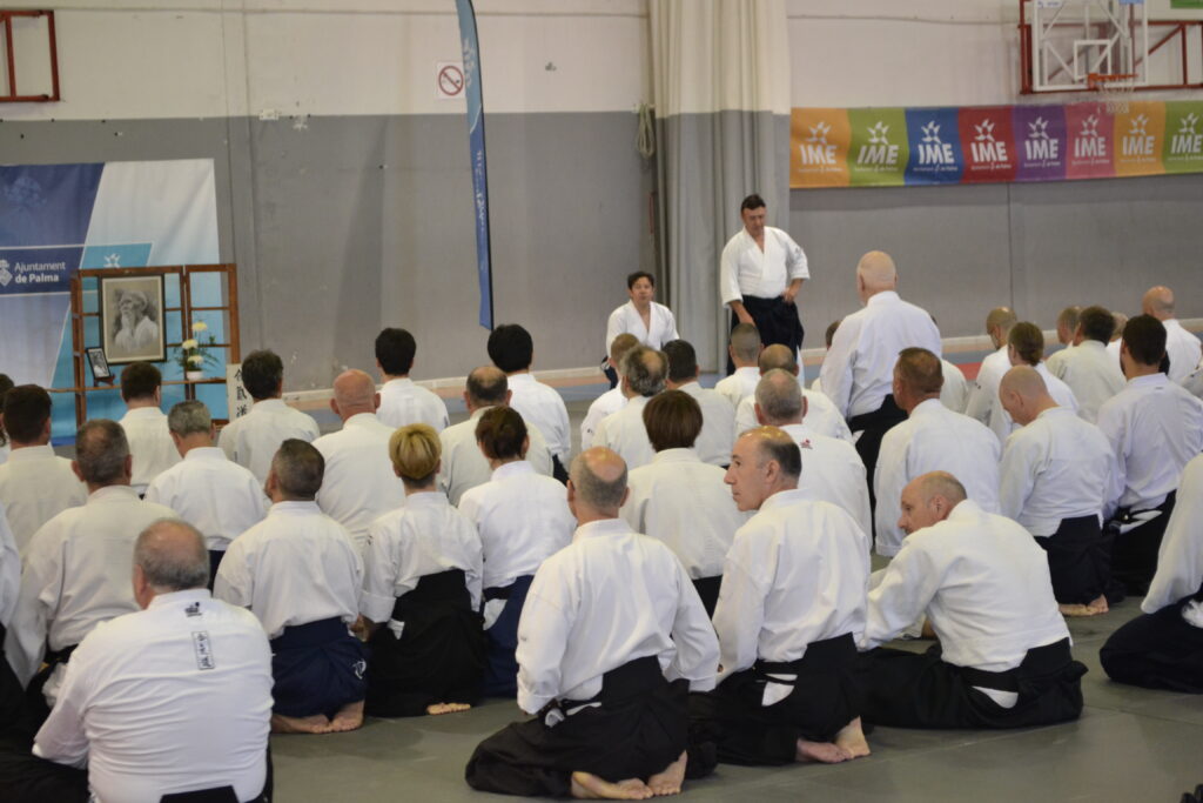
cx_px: 602
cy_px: 402
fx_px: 2757
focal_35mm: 82
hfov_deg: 24.6
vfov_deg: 16.6
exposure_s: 1/60
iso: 1600
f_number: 5.6
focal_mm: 55
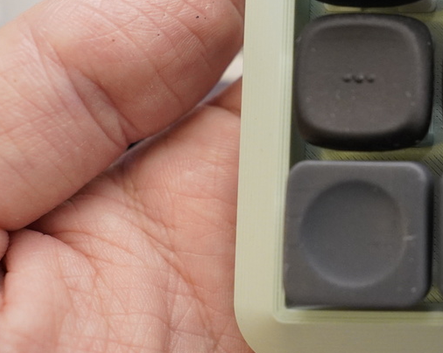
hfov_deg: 27.9
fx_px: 777
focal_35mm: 59
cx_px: 530
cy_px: 115
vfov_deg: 25.5
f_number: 3.2
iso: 1600
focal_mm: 15
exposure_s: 1/160
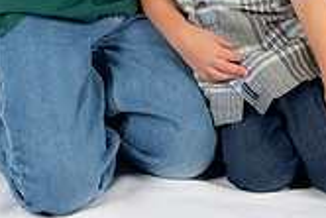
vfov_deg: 8.8
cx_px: 225
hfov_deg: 13.7
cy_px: -183
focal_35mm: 149
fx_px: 1350
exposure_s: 1/200
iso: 100
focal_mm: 55
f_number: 5.6
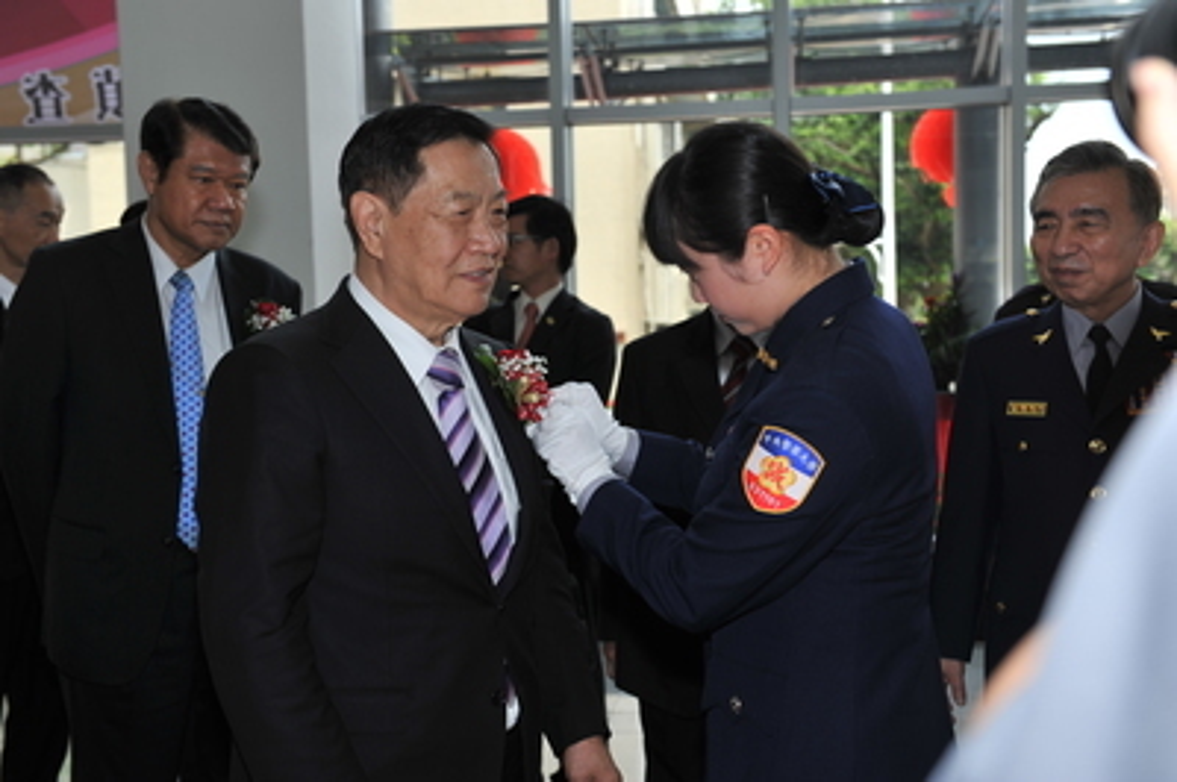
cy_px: 391
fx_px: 1568
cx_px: 588
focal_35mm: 48
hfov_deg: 41.1
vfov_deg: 28.0
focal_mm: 48
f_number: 4.5
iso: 200
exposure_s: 1/125
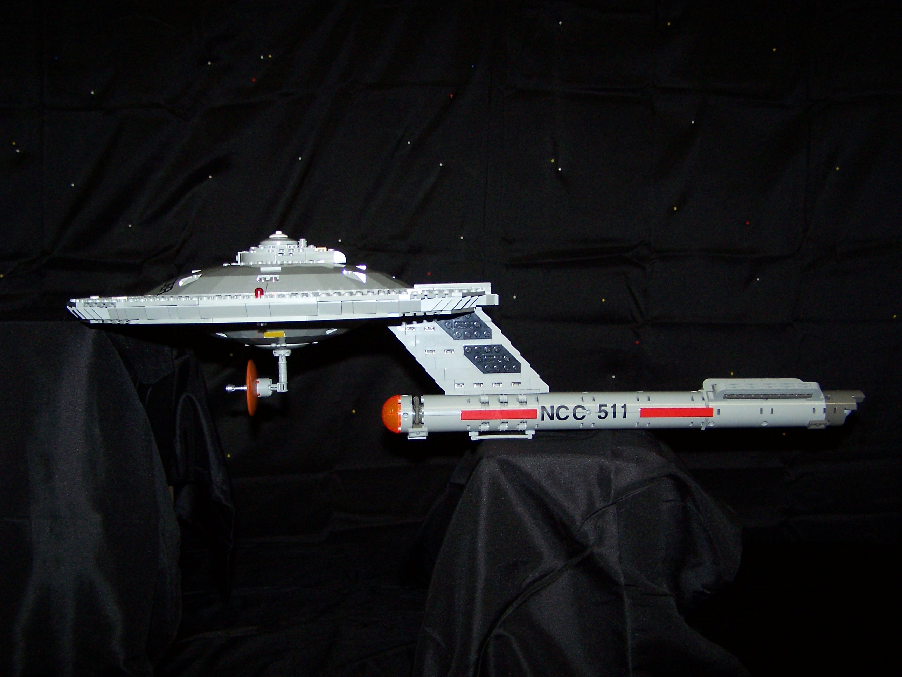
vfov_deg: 37.7
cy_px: 338
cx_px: 451
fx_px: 990
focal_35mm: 38
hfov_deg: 49.0
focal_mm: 6.3
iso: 140
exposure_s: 1/60
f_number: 2.8
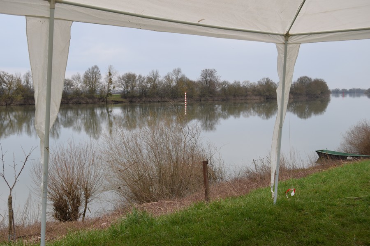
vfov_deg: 28.9
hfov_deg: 42.3
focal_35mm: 46
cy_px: 123
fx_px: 478
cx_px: 185
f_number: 7.1
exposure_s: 1/200
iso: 400
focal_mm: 31
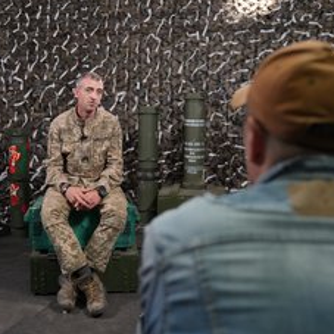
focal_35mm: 45
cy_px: 158
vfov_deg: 37.5
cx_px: 153
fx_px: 491
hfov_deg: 37.5
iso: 2000
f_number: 2.8
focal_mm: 30
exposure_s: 1/250
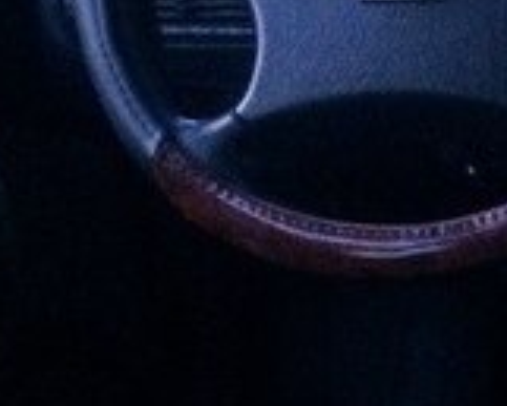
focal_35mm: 116
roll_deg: +1.4
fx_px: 1742
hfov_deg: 14.0
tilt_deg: -21.6
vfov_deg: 13.3
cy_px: 93
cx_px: 1005
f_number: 2.2
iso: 320
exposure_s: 1/17
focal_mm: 4.15
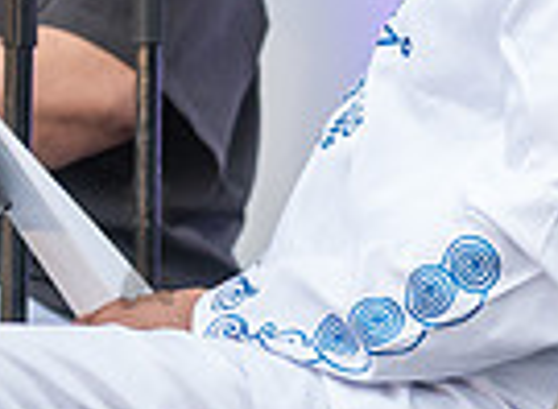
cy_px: -147
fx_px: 11274
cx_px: 404
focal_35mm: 705
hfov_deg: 2.8
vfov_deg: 2.1
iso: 1000
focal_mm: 135
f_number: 4.5
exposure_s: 1/400
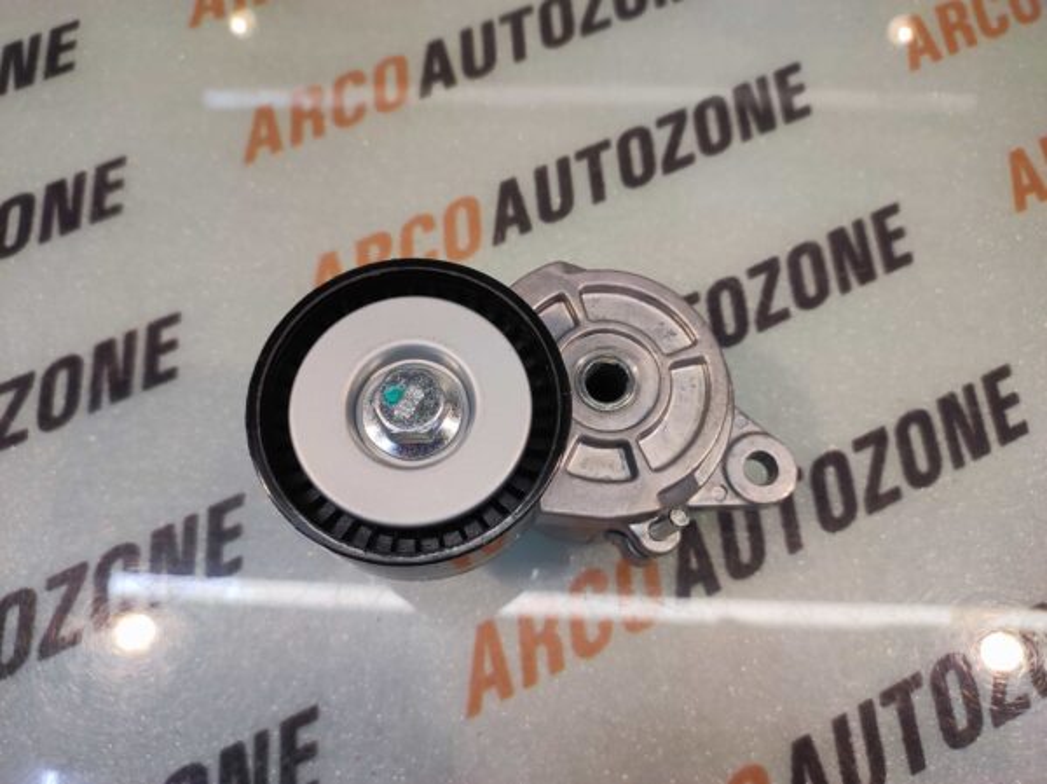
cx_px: 524
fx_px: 514
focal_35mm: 17
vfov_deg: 74.7
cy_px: 392
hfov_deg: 91.1
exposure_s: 1/50
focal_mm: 4.74
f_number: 1.79
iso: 123
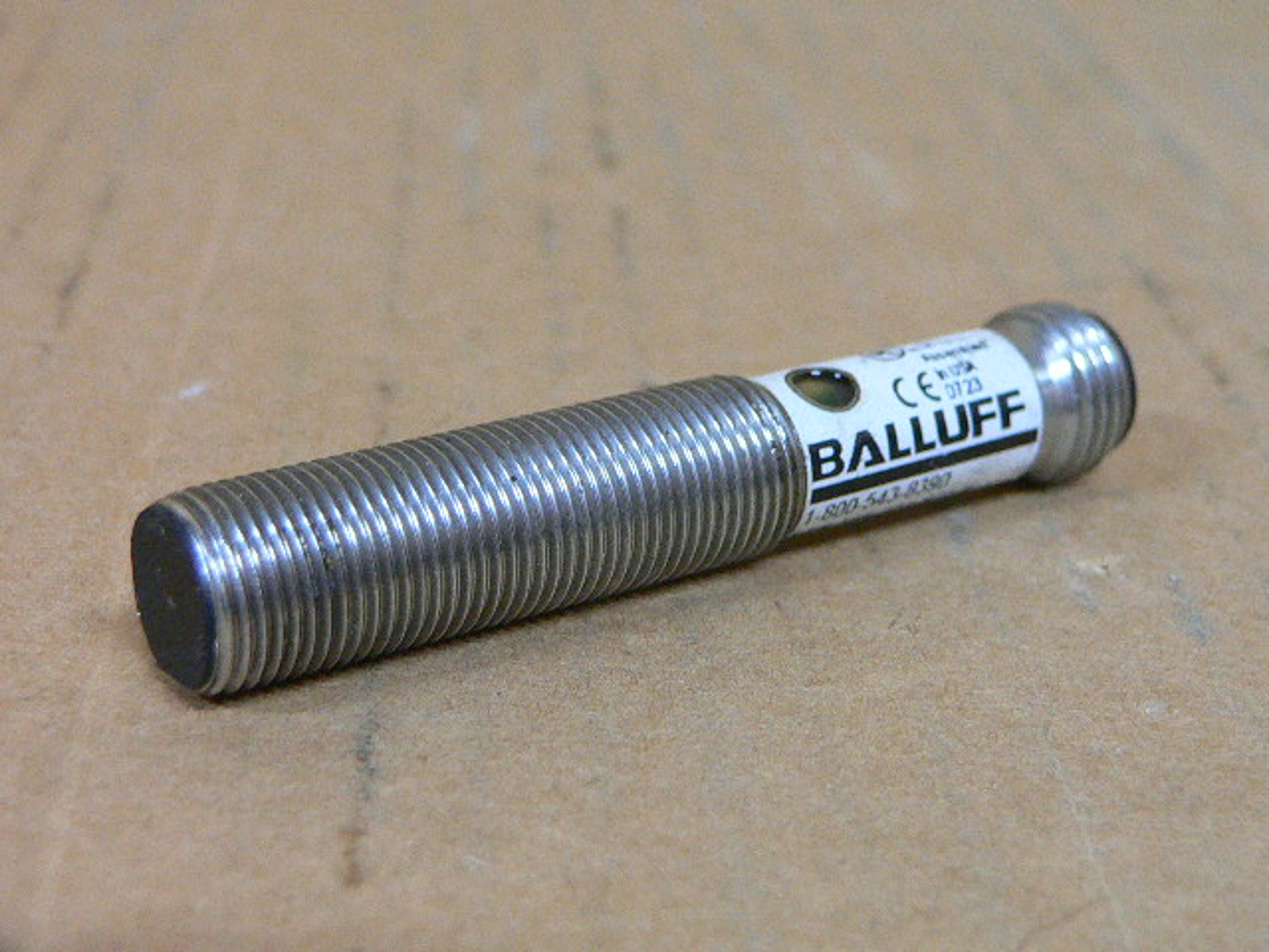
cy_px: 476
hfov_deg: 29.8
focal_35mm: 65
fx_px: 2383
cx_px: 634
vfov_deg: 22.6
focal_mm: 8.6
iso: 200
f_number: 2.8
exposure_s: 1/13
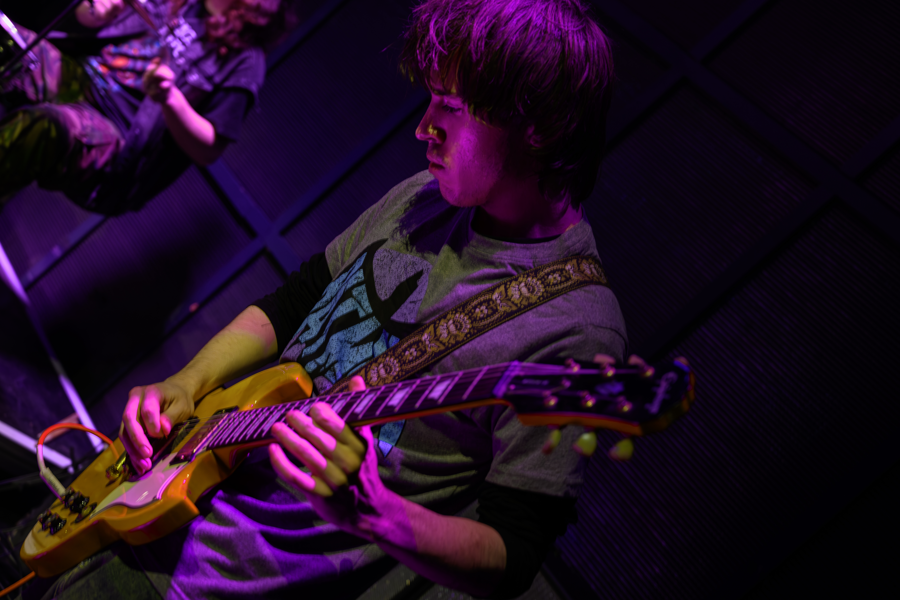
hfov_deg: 39.6
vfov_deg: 27.0
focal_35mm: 50
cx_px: 450
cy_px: 300
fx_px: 1250
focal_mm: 50
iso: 1600
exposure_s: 1/80
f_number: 4
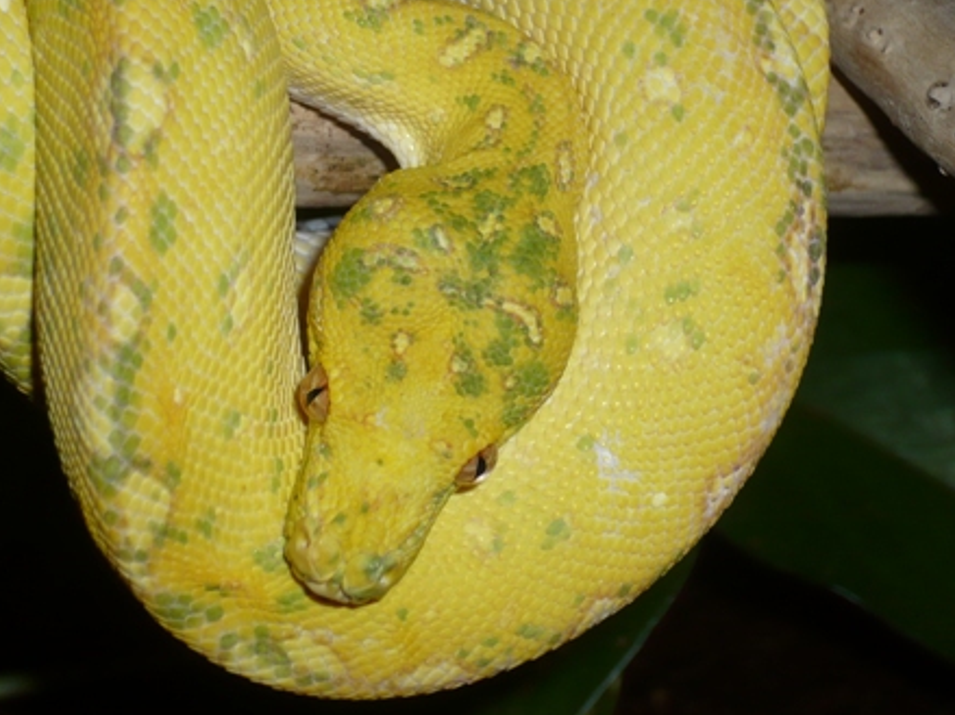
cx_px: 429
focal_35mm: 108
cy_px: 248
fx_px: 2979
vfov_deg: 13.7
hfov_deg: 18.2
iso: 100
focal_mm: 12.2
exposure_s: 1/30
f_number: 4.2
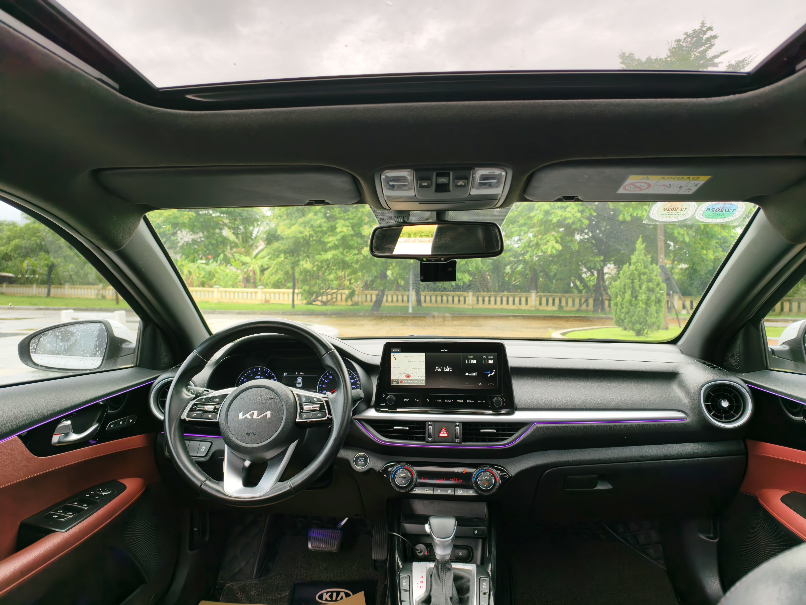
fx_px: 536
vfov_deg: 58.9
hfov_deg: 73.9
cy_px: 302
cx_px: 403
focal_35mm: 23
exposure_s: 1/149
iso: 72
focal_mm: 6.54
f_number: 1.57
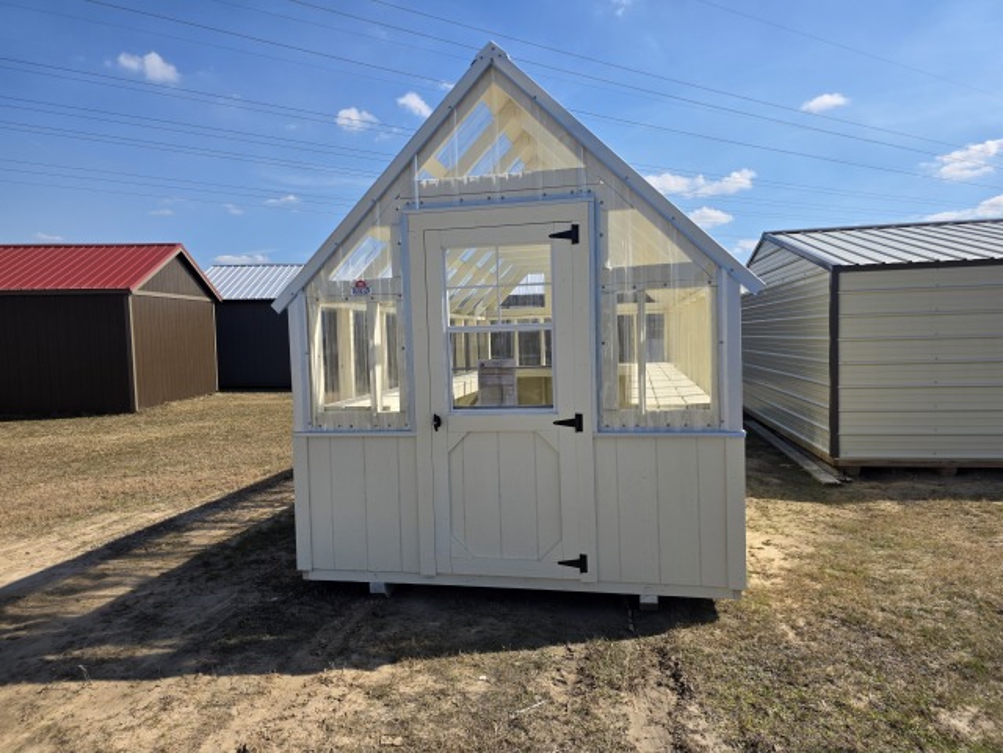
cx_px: 502
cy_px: 376
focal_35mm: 23
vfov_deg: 58.9
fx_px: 666
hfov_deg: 73.9
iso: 80
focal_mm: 6.3
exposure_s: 1/6809
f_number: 1.7
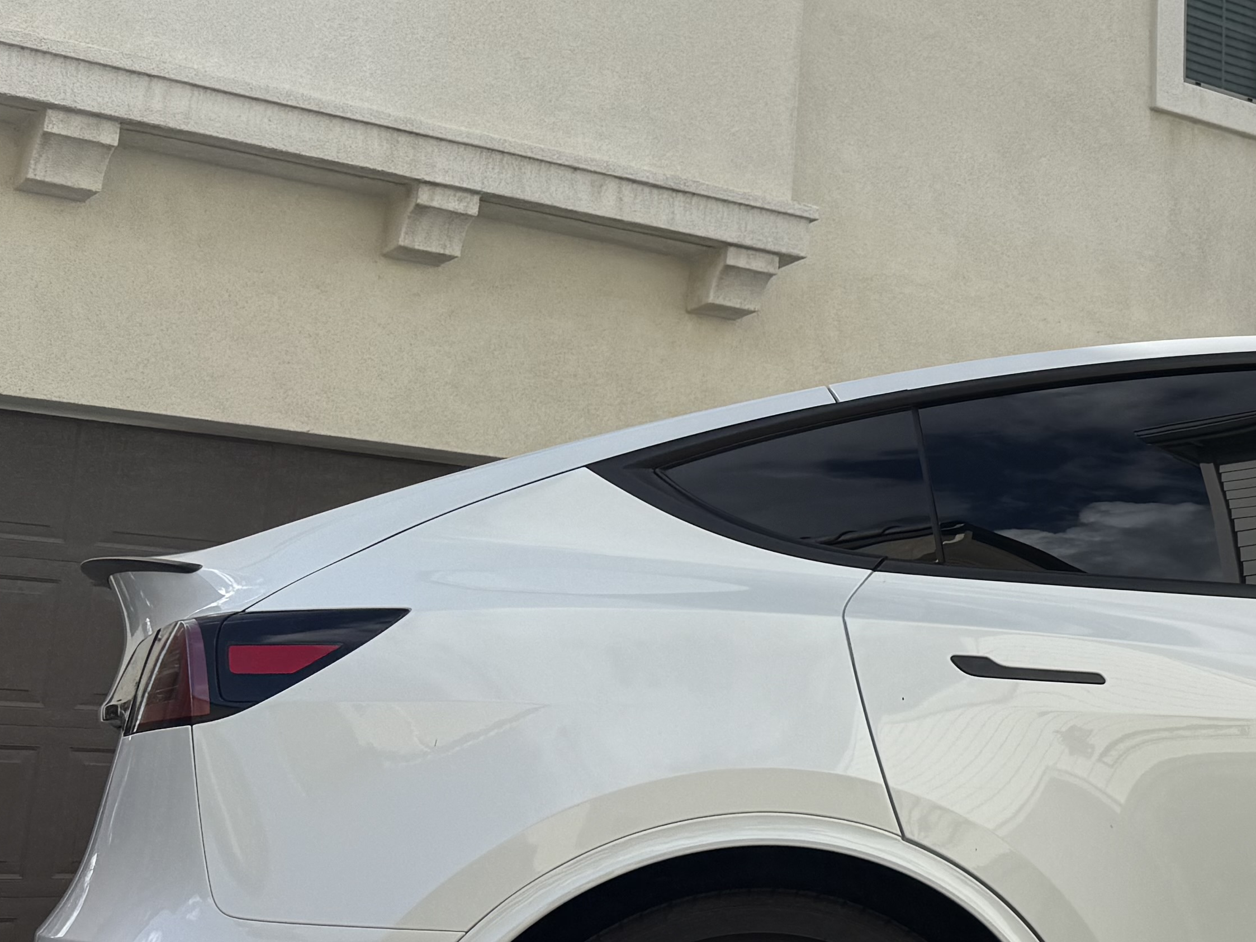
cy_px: 405
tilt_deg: +12.0
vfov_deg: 24.0
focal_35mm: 61
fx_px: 2214
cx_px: 1472
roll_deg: -0.1
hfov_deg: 28.0
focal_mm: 6.76
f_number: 1.78
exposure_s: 1/5714
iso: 80
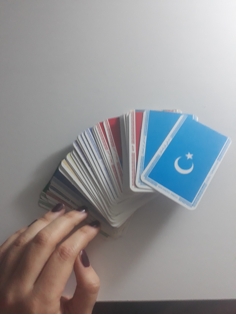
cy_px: 157
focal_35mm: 27
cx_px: 118
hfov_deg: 51.4
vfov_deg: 65.3
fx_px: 245
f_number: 1.9
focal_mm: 3.6
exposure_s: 1/17
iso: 320
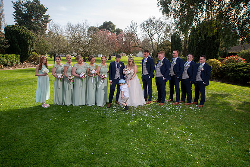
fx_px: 167
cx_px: 125
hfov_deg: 73.8
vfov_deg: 53.1
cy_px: 84
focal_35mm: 24
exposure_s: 1/500
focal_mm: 24
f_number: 4
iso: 125
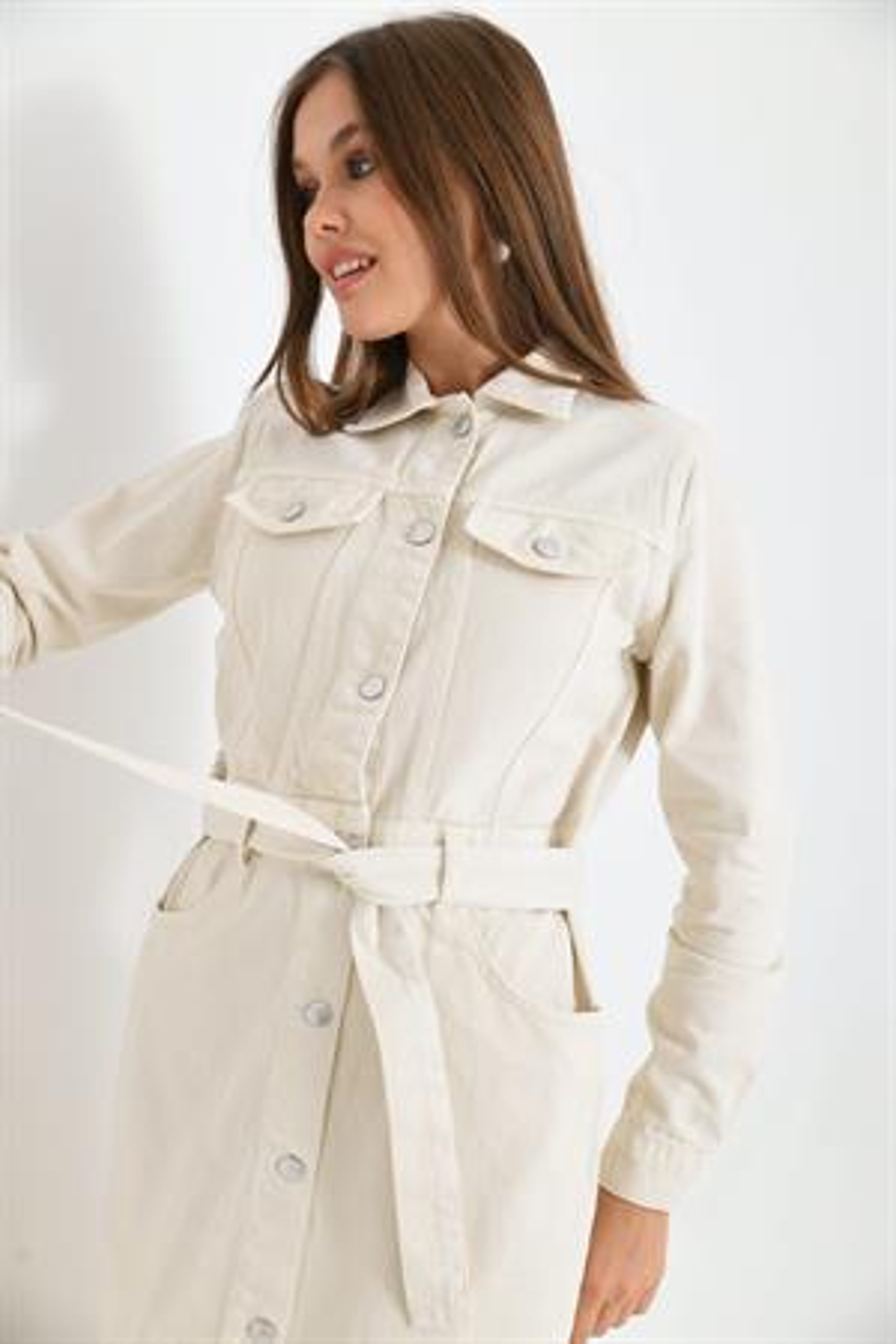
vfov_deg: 36.2
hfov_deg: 24.6
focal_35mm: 55
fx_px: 2053
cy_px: 672
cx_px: 448
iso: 100
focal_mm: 55
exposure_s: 1/125
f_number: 5.6
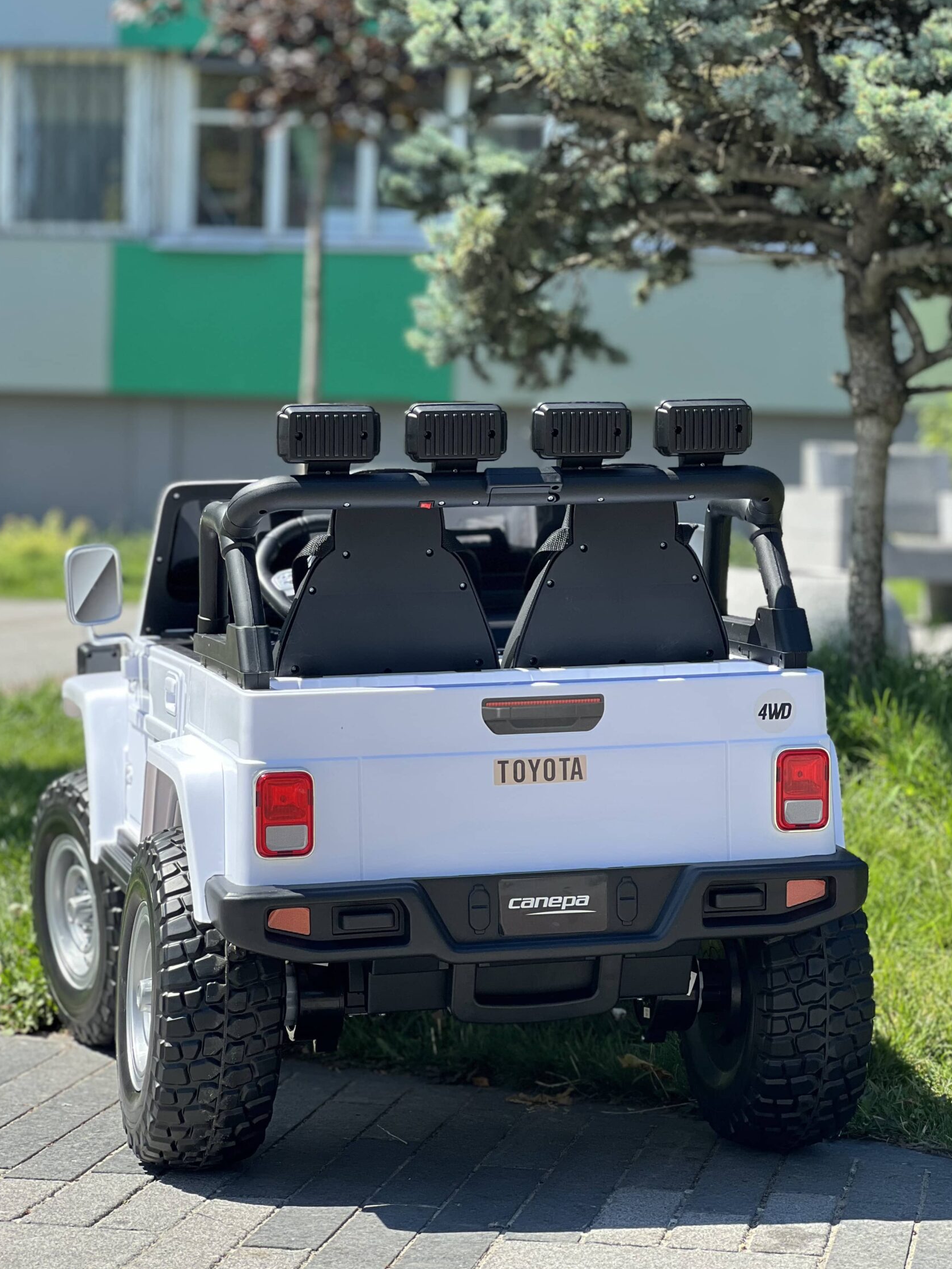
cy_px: 578
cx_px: 522
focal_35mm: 88
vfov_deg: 22.2
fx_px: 3227
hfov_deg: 16.8
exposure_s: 1/254
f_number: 2.8
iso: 25
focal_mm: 9
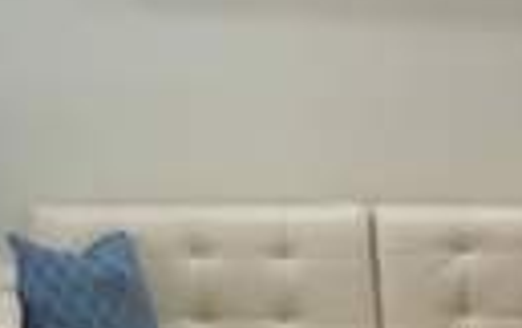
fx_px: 1624
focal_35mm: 114
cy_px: 178
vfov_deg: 11.5
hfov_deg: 18.2
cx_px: 158
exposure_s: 1/60
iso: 32
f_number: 1.8
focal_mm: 3
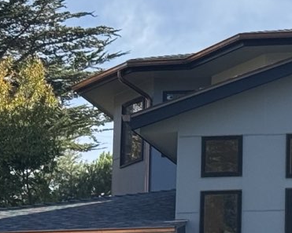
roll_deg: -0.4
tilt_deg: +8.7
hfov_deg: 9.4
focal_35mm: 202
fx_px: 1746
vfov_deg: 7.6
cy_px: 259
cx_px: 368
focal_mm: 6.76
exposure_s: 1/2415
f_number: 1.78
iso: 64
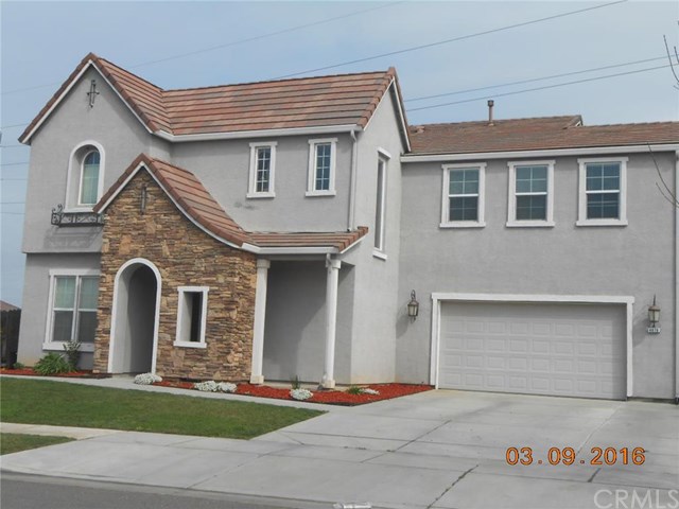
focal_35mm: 44
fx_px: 863
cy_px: 254
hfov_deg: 42.9
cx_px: 340
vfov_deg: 32.9
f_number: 4.5
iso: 80
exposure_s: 1/800
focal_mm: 7.8
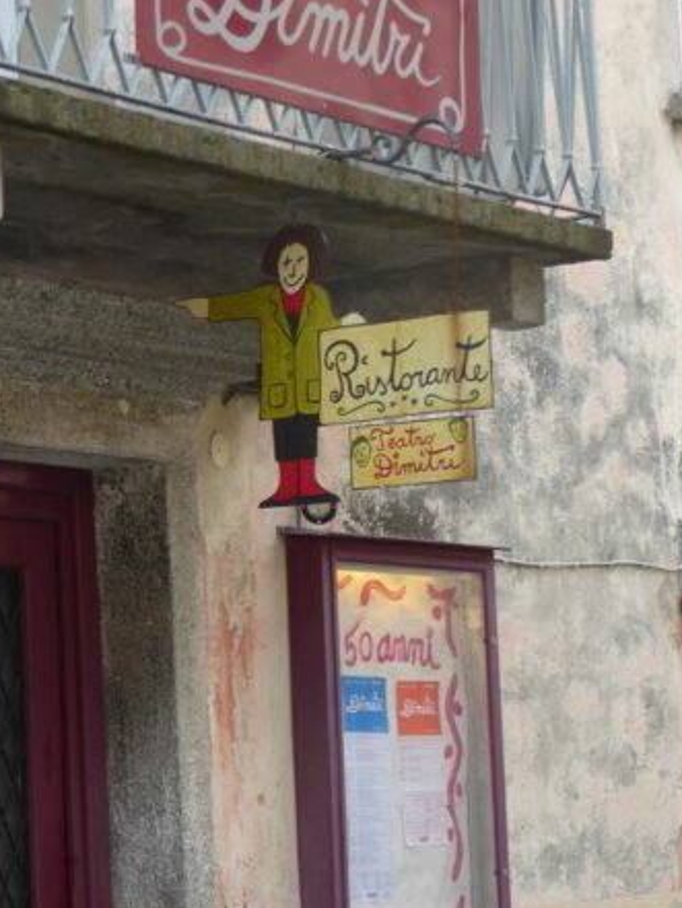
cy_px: 523
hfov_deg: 12.6
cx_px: 10
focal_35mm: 116
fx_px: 3046
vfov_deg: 17.0
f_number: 4.1
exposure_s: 1/100
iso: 100
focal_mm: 9
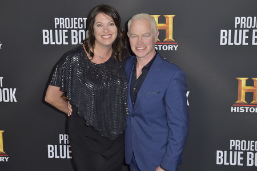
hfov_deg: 41.1
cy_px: 86
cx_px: 128
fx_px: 343
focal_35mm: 48
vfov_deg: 28.1
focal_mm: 48
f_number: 5.6
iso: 250
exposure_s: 1/250
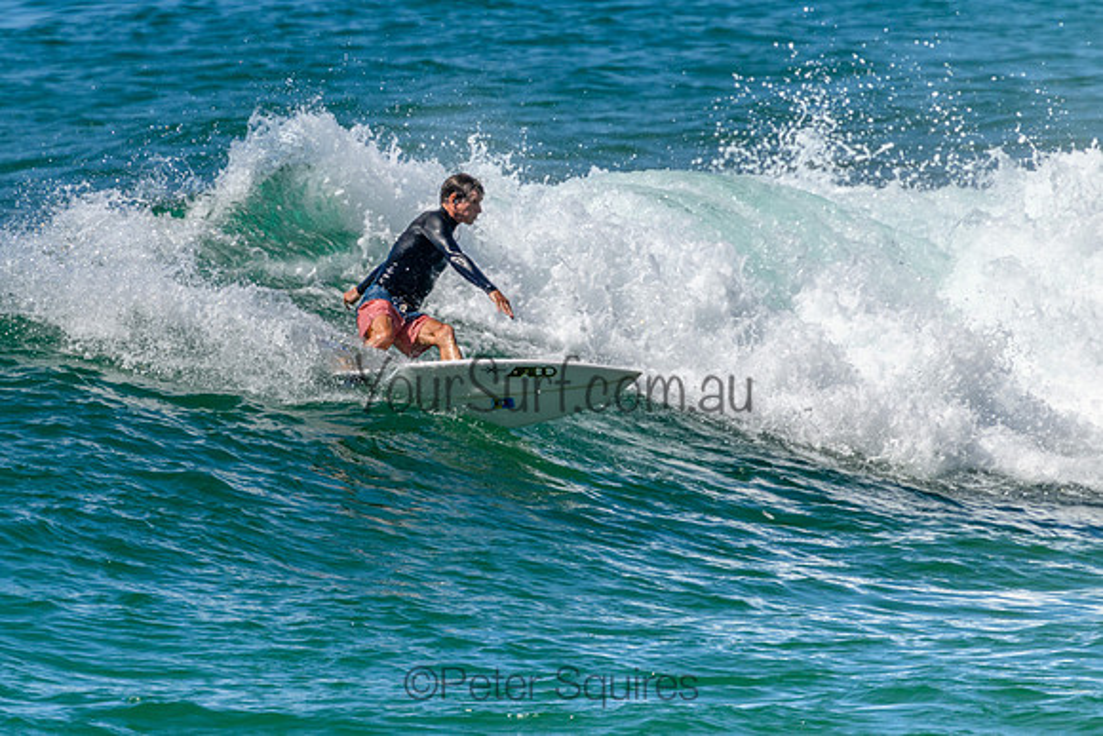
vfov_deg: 1.3
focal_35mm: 1101
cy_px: 270
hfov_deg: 1.9
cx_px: 464
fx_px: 33727
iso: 800
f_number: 11
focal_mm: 800
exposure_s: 1/2000
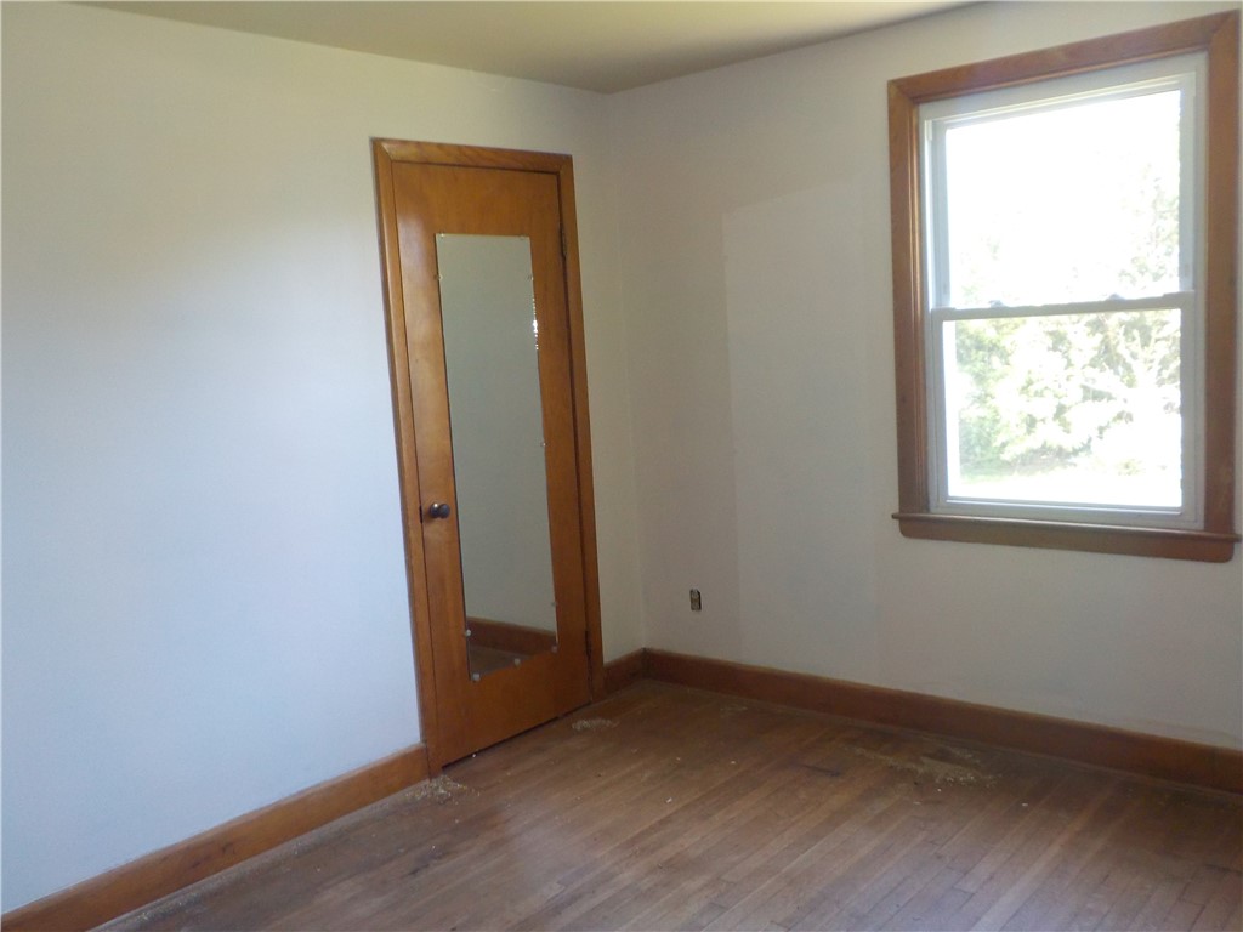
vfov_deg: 46.8
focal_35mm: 30
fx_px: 1077
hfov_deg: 60.0
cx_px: 622
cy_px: 466
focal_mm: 4.1
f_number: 3.3
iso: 200
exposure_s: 1/30
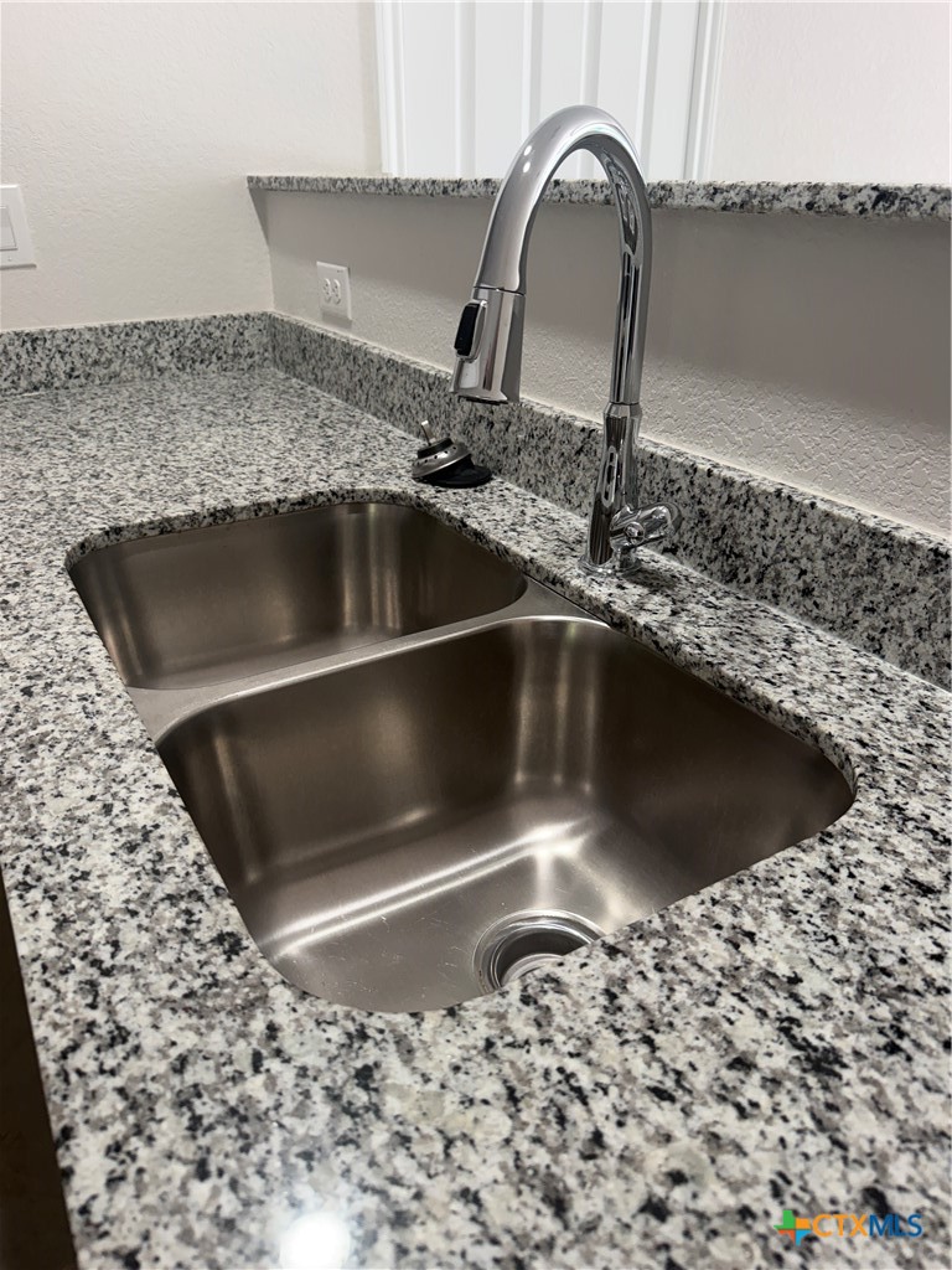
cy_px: 635
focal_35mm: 24
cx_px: 476
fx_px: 880
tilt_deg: -27.2
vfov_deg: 71.6
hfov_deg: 56.8
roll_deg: +1.1
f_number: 1.78
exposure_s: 1/120
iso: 160
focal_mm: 6.76
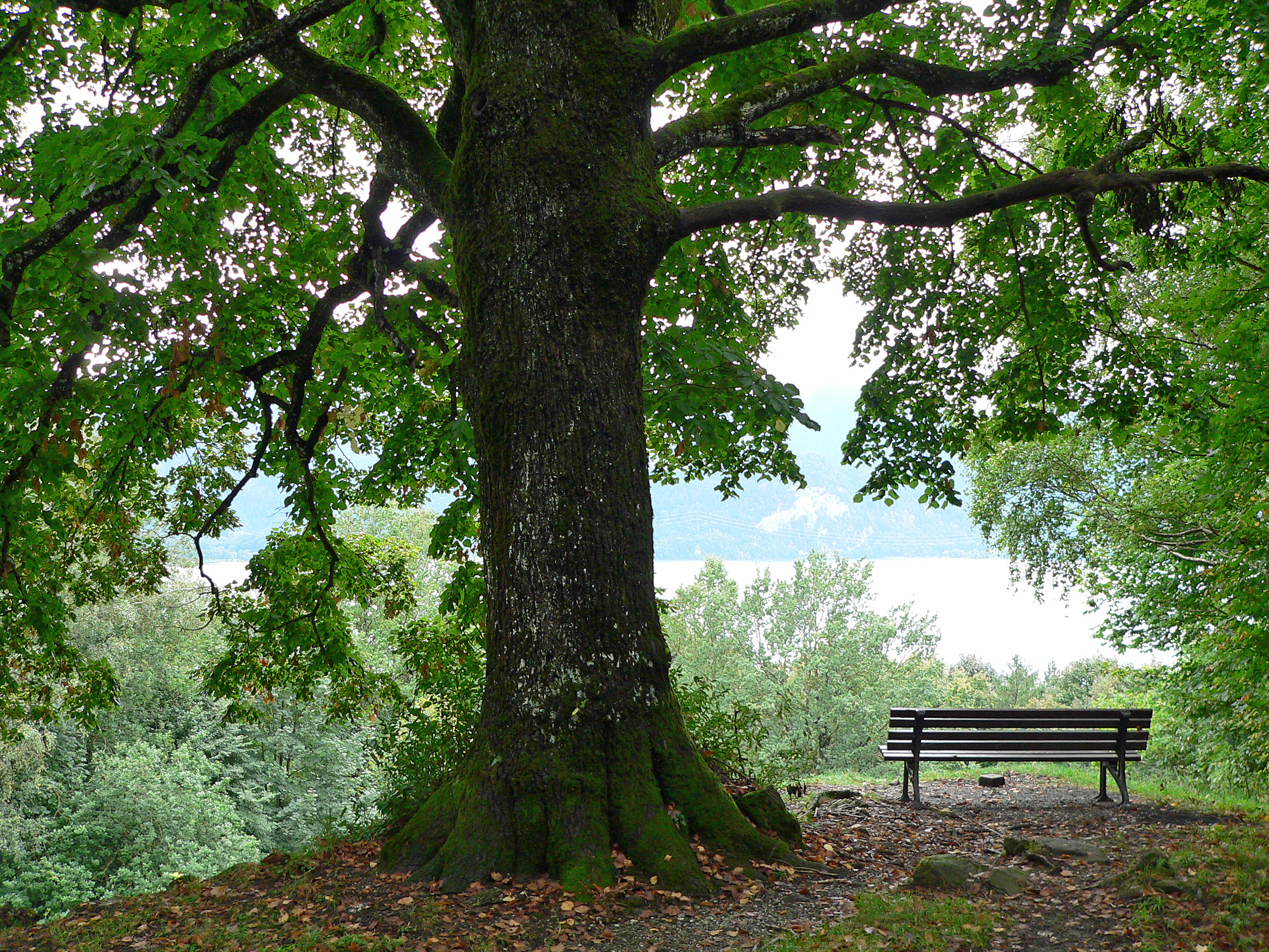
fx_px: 1356
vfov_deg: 38.7
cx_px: 649
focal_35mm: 37
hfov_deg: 50.1
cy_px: 483
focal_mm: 6
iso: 150
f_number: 2.8
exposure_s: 1/60
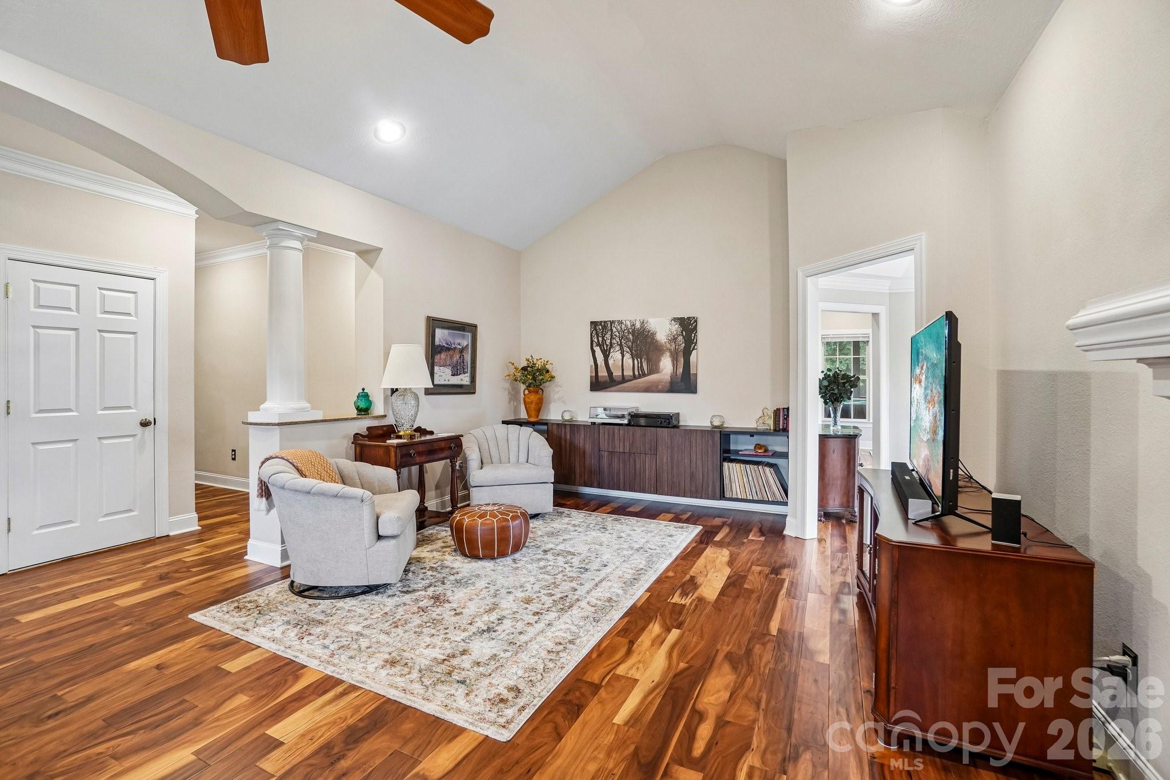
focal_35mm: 15
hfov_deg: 100.4
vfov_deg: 77.3
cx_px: 585
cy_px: 390
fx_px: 487
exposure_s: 1/6
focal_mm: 10
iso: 400
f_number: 8
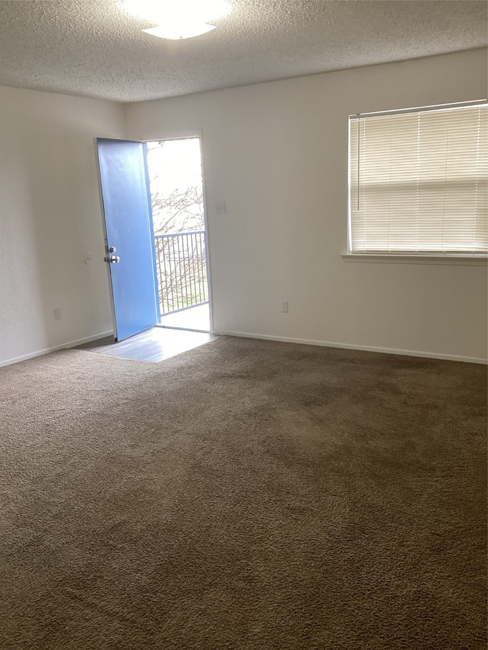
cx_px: 244
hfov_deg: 45.4
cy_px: 325
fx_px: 583
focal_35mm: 31
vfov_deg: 58.4
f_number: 2.4
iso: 100
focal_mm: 3.3
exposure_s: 1/60
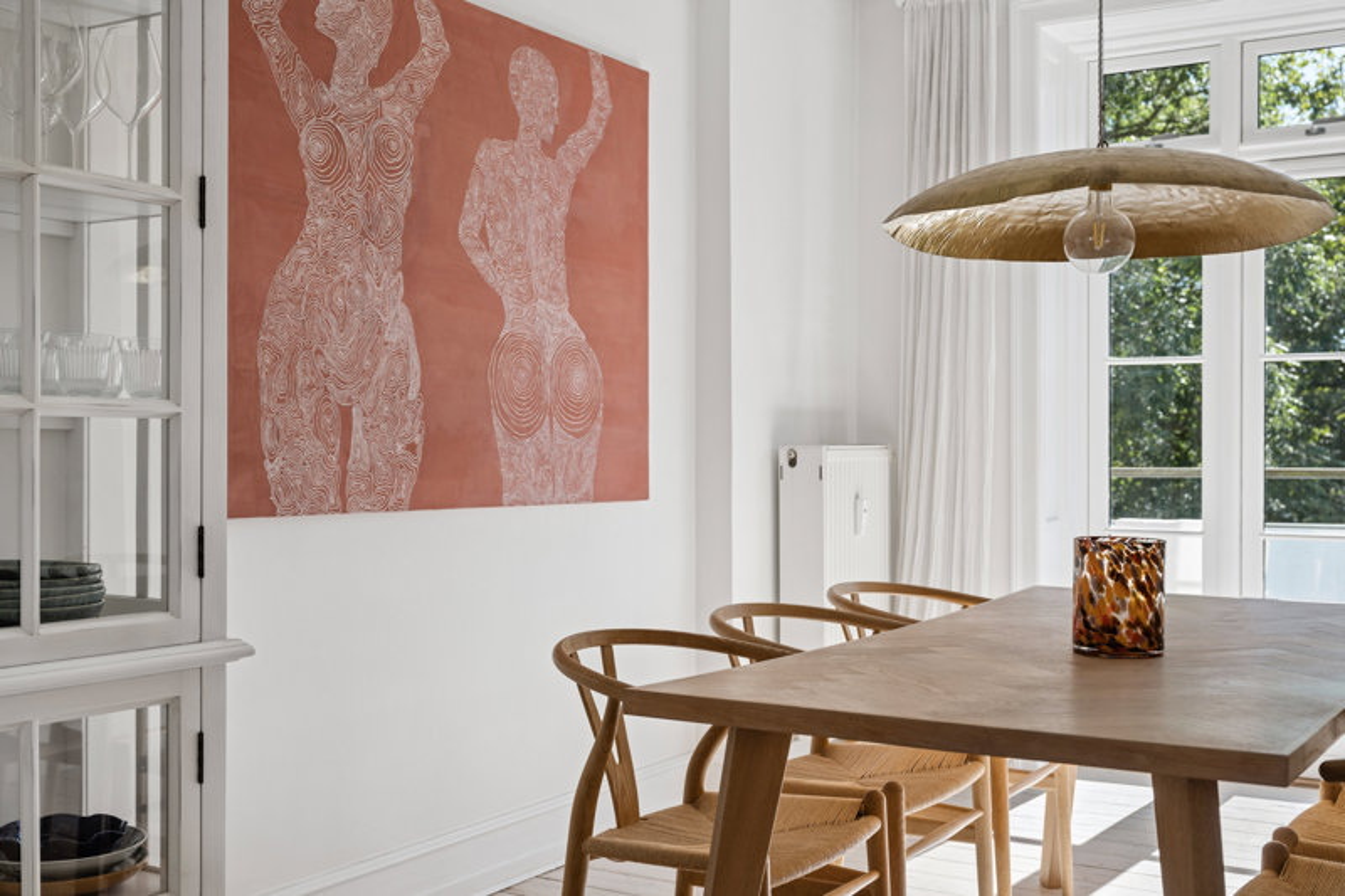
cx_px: 672
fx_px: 1494
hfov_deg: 48.5
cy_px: 448
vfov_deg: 33.4
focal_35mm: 40
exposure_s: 1/400
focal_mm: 40
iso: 160
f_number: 5
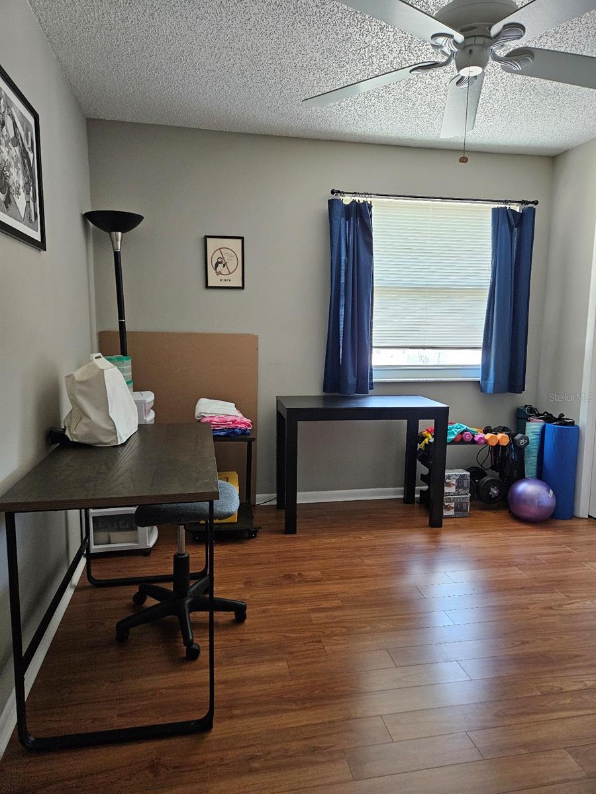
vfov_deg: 73.9
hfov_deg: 58.9
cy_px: 397
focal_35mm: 23
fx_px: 528
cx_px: 298
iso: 640
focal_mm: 5.4
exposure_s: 1/120
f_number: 1.8
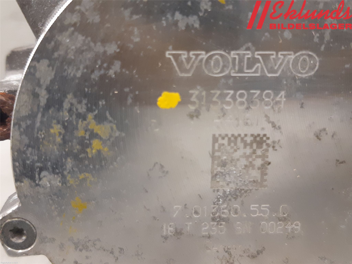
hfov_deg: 67.3
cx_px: 176
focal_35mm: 26
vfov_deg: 53.1
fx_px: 264
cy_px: 132
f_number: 1.7
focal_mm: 3.93
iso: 250
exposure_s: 1/33
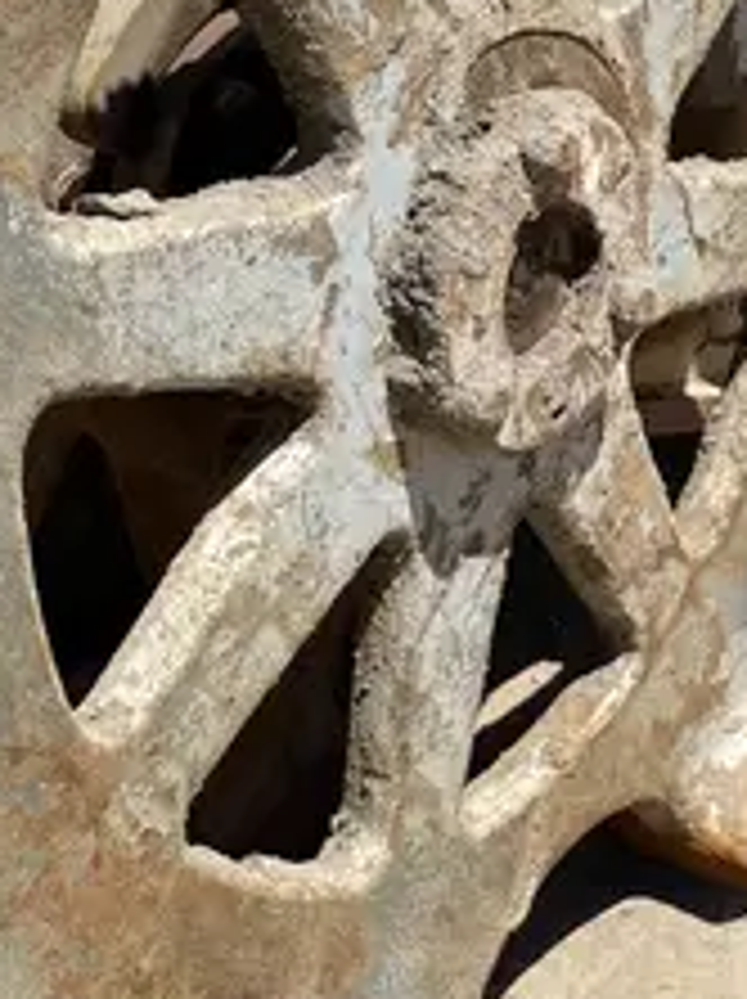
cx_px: 652
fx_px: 2479
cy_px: 412
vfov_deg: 22.8
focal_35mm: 86
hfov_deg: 16.9
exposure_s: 1/4292
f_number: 1.6
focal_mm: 4.2
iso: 32
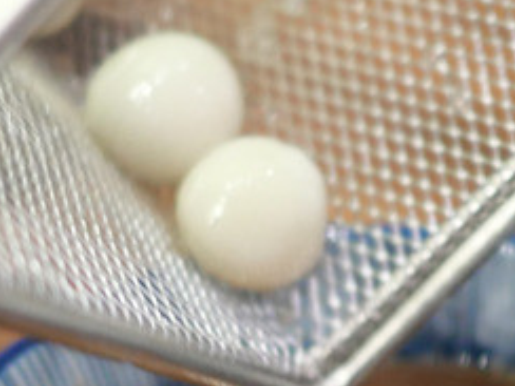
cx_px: 401
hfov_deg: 15.9
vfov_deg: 12.0
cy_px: 331
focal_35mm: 123
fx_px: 1830
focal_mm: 15
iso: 2000
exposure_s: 1/60
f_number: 1.7
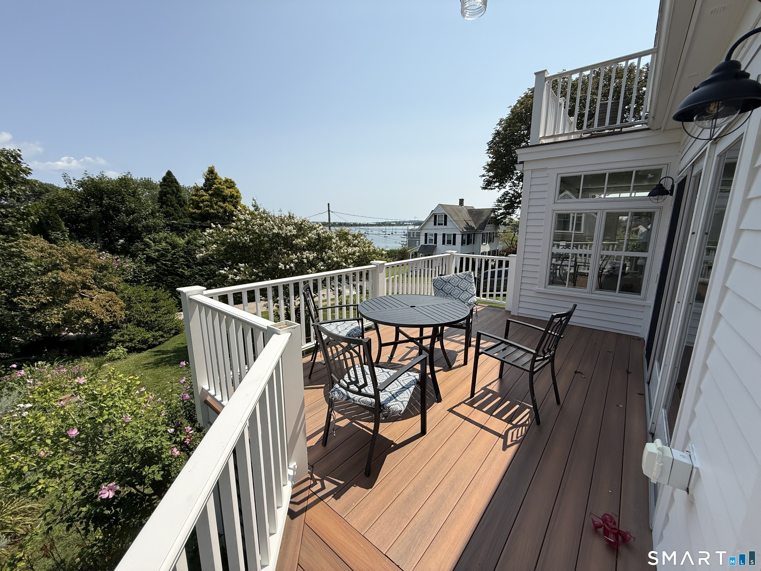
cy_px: 286
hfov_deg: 102.1
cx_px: 380
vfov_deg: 85.7
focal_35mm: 14
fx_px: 308
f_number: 2.2
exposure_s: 1/2410
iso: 50
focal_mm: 2.22
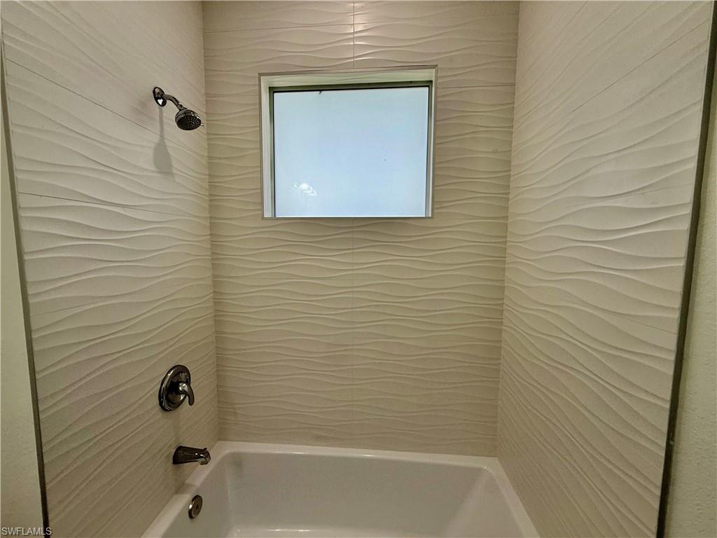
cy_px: 269
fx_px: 290
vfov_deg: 85.7
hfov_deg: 102.1
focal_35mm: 14
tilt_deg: -4.5
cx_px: 358
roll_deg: -0.8
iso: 50
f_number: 2.2
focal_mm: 2.22
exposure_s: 1/146
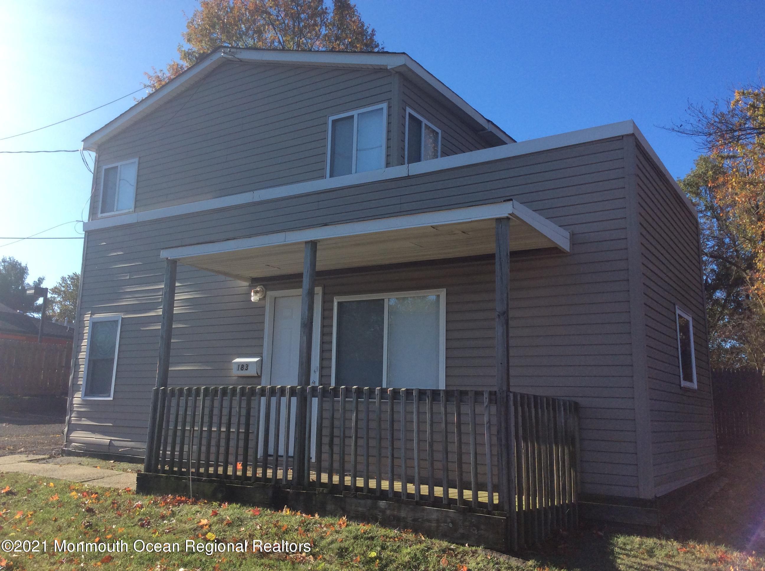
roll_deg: -1.5
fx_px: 706
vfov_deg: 44.1
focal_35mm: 32
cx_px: 382
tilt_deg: +8.7
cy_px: 286
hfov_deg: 56.9
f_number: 2.4
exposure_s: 1/986
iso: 32
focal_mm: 3.3
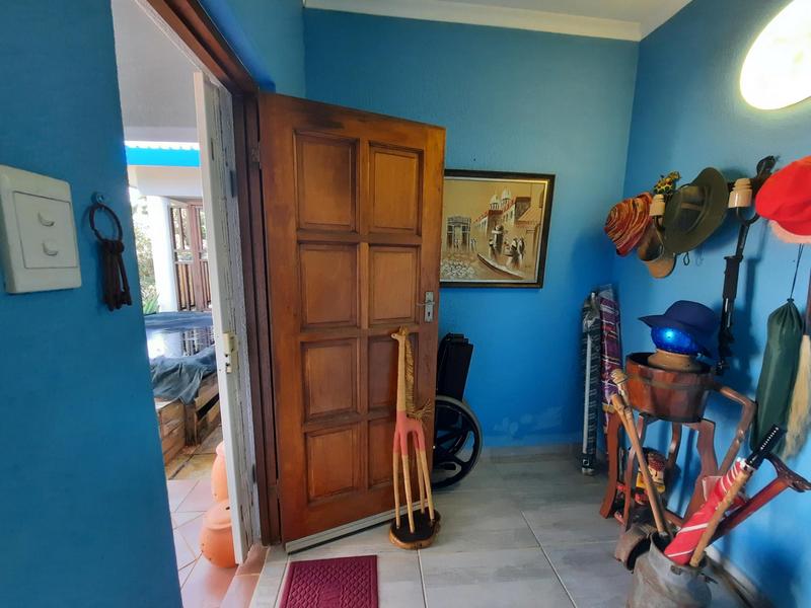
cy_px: 304
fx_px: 305
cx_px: 406
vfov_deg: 89.9
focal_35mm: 13
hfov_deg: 106.2
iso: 200
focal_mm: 1.74
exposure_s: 1/50
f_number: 2.2
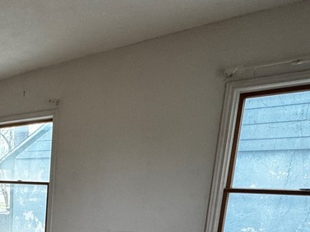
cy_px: 243
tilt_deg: -9.4
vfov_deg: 33.7
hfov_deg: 42.1
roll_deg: -3.1
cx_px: -2
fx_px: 340
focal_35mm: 38
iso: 125
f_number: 2.2
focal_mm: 2.22
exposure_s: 1/99
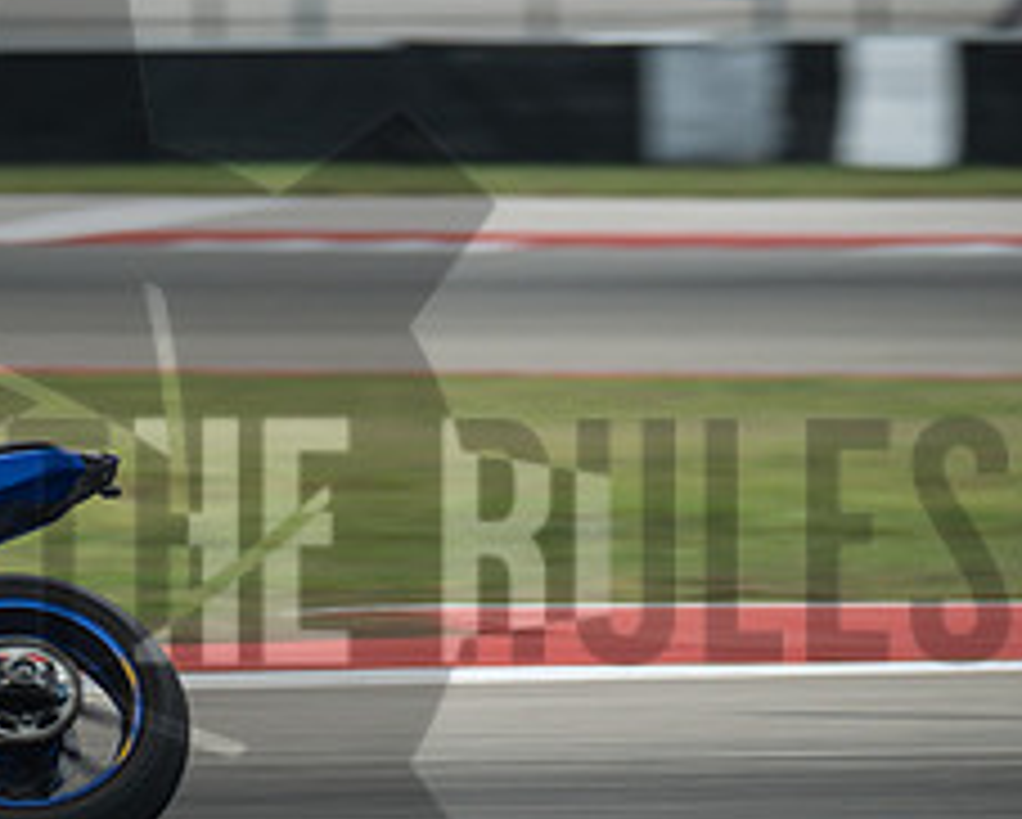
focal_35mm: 635
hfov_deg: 3.0
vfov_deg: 2.4
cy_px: 547
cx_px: 59
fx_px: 19224
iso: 160
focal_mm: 176.7
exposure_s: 1/320
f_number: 4.8
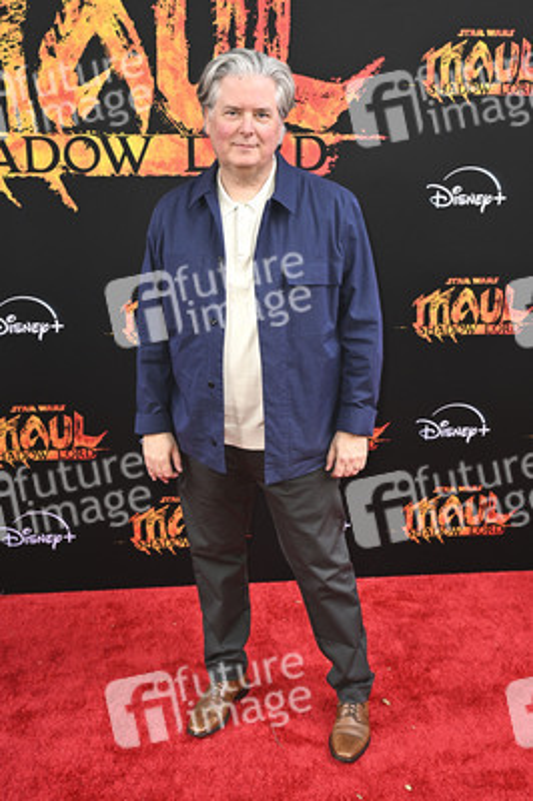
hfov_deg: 35.9
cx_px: 266
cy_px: 400
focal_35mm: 37
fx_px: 823
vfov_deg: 51.9
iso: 1000
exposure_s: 1/320
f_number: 6.3
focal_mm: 37
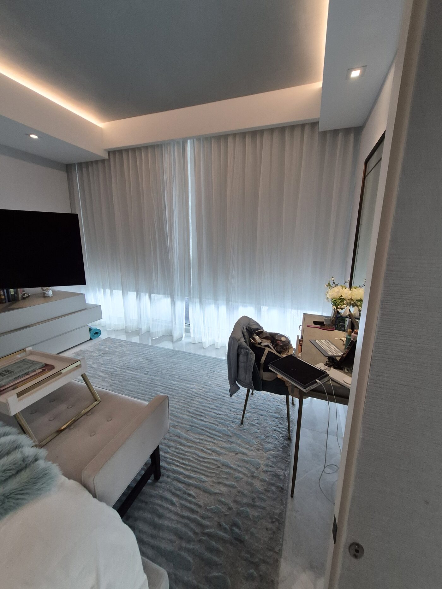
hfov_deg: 89.9
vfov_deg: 106.2
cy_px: 294
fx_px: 221
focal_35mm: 13
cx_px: 221
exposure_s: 1/60
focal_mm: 1.74
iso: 250
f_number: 2.2
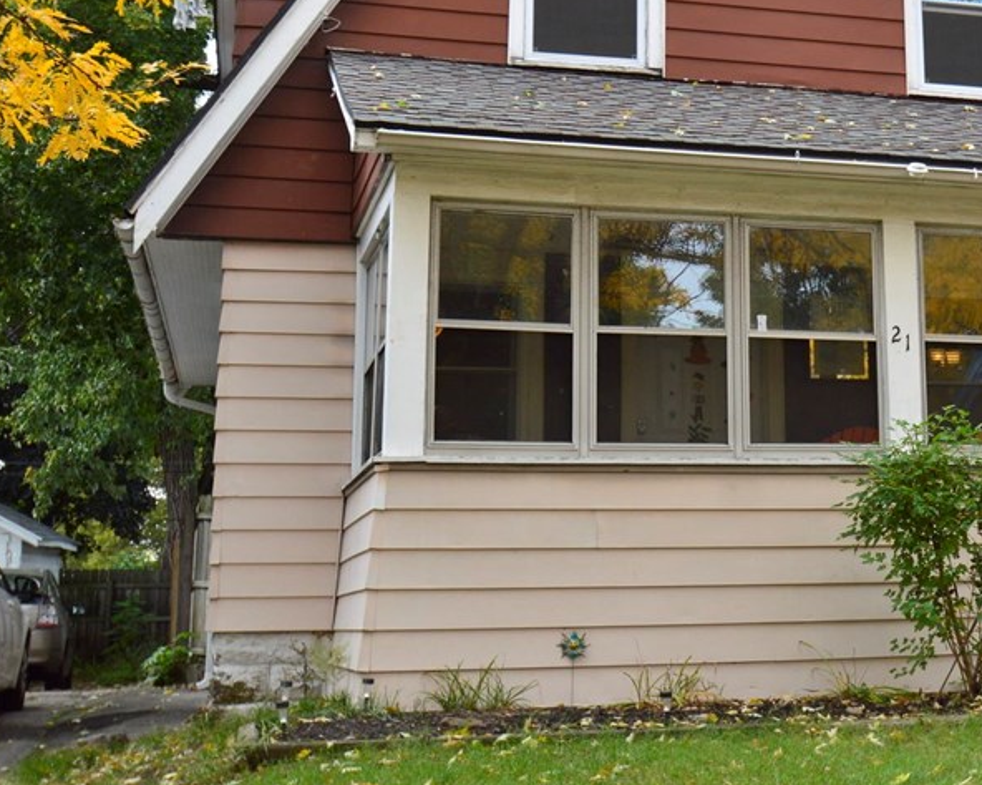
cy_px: 191
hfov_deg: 29.4
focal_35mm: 62
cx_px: 855
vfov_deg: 24.3
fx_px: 1801
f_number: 10
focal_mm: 24
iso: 400
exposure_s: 1/250
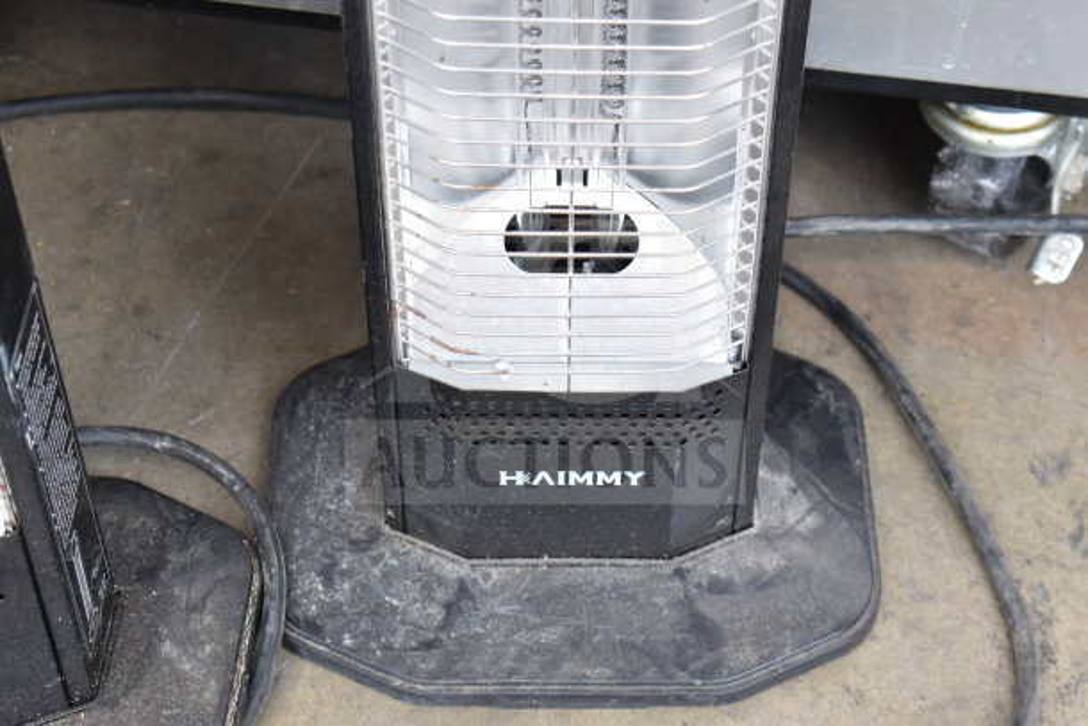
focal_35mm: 82
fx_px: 2494
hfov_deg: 24.6
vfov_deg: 16.6
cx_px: 544
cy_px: 363
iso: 400
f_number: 5.6
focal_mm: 55
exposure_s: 1/100
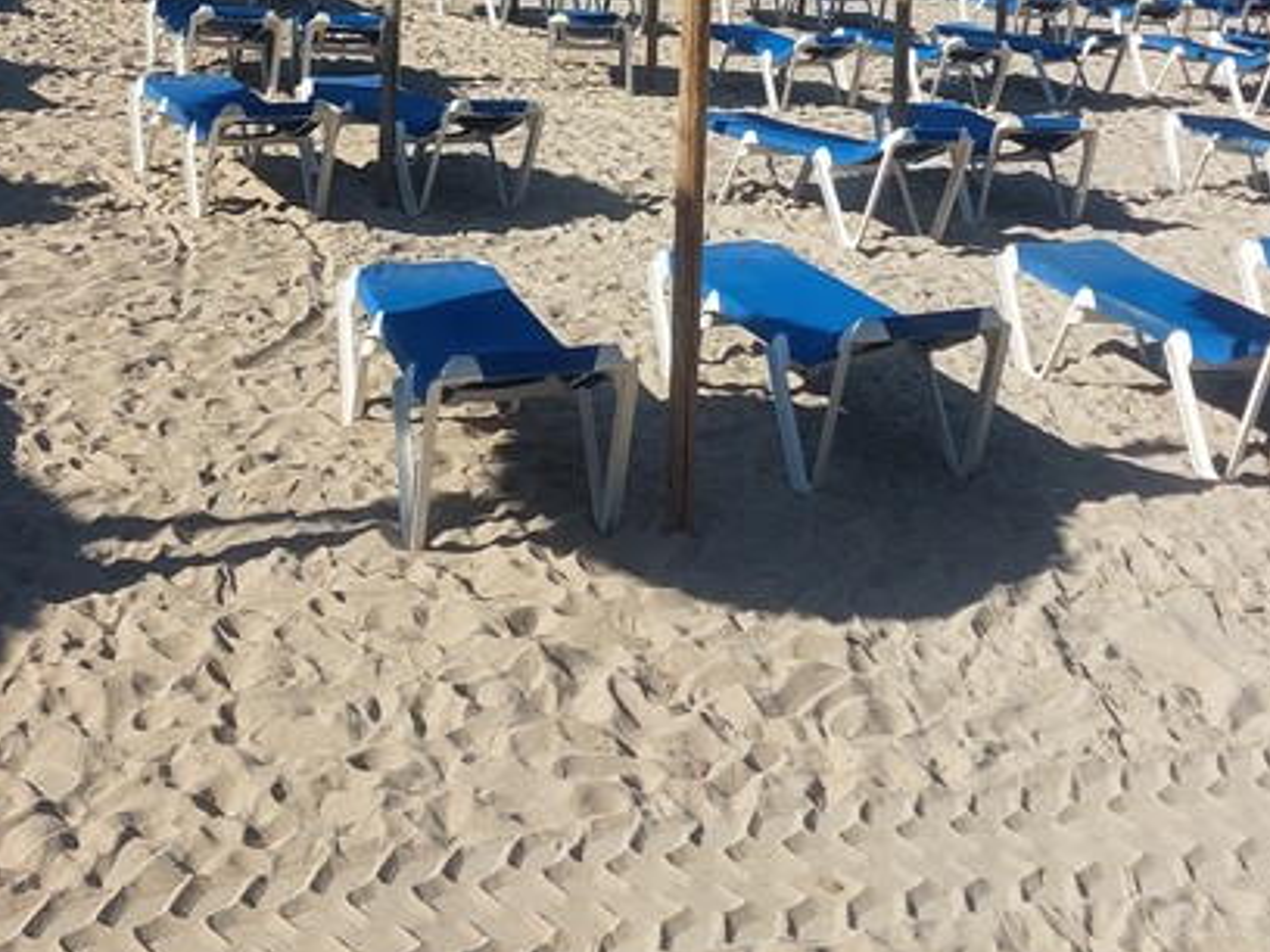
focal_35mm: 49
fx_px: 1798
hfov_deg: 38.9
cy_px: 152
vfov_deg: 28.8
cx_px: 644
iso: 25
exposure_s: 1/1298
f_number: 1.8
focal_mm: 5.23
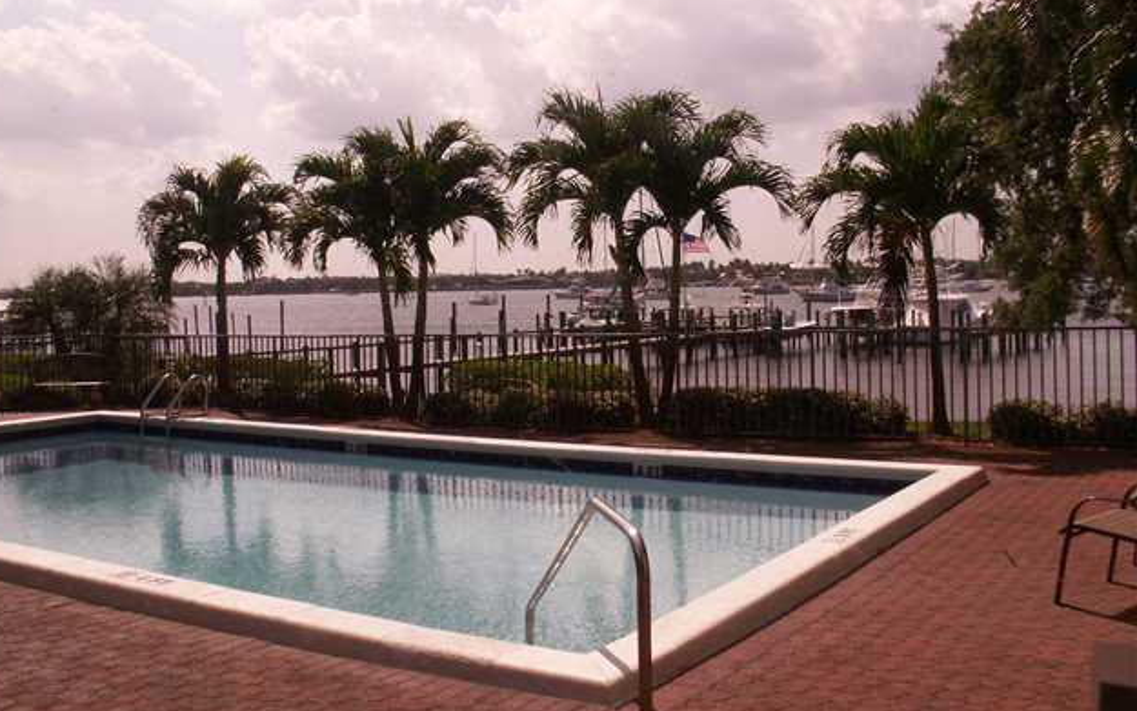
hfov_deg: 51.5
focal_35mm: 38
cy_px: 320
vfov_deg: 33.6
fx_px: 1178
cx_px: 557
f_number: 7.1
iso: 50
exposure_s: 1/200
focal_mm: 5.86
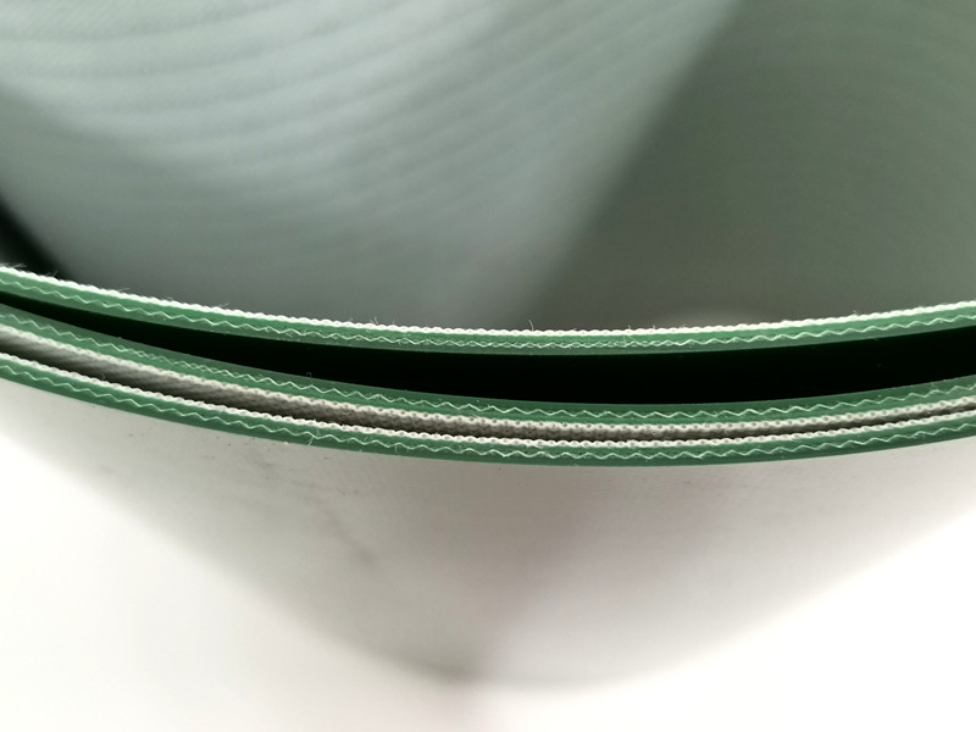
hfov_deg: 56.8
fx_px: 902
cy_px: 366
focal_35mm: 32
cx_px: 488
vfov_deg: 44.2
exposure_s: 1/50
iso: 400
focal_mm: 4.75
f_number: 1.8
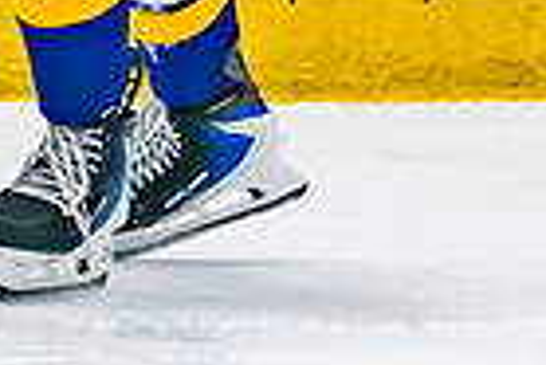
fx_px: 18765
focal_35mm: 1236
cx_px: 54
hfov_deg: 1.7
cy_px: -143
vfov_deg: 1.1
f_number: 2.8
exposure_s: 1/640
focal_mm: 140
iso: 1250
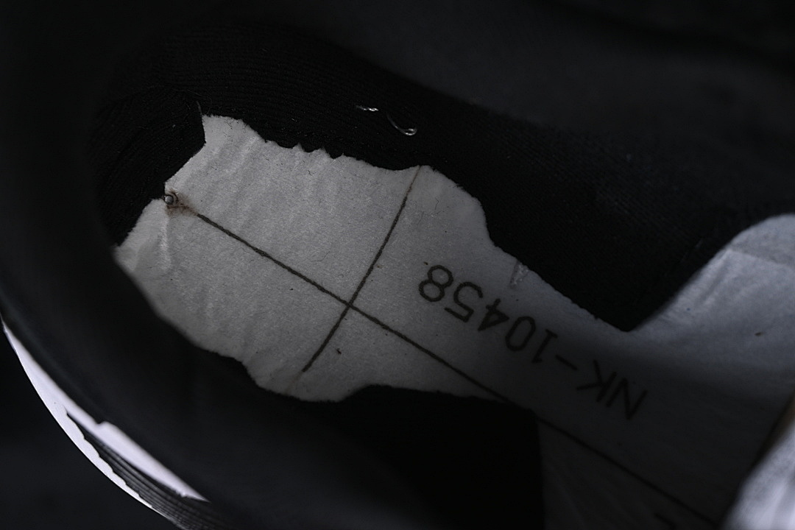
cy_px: 265
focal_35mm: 75
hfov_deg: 27.0
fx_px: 1656
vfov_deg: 18.2
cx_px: 398
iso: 160
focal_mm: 50
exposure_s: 1/60
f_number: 6.3
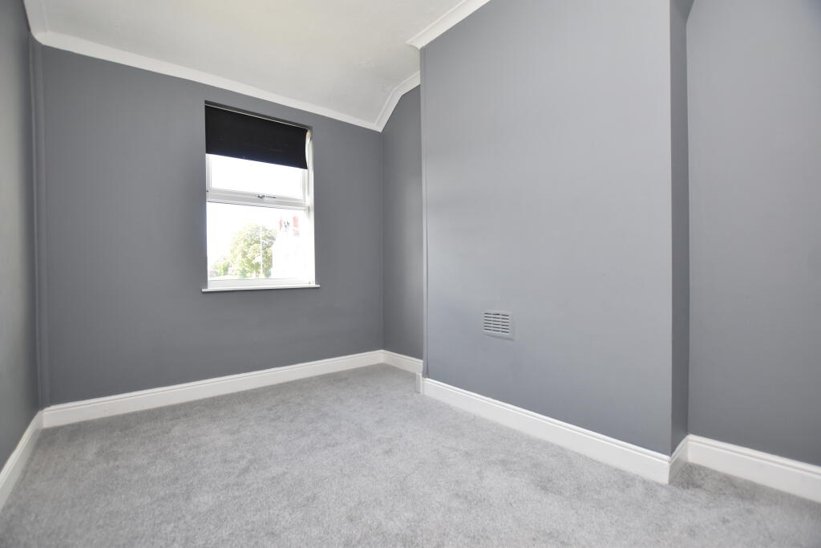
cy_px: 274
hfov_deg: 100.4
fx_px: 342
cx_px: 410
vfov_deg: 77.3
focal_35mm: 15
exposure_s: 1/250
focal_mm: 10
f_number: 3.5
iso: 560
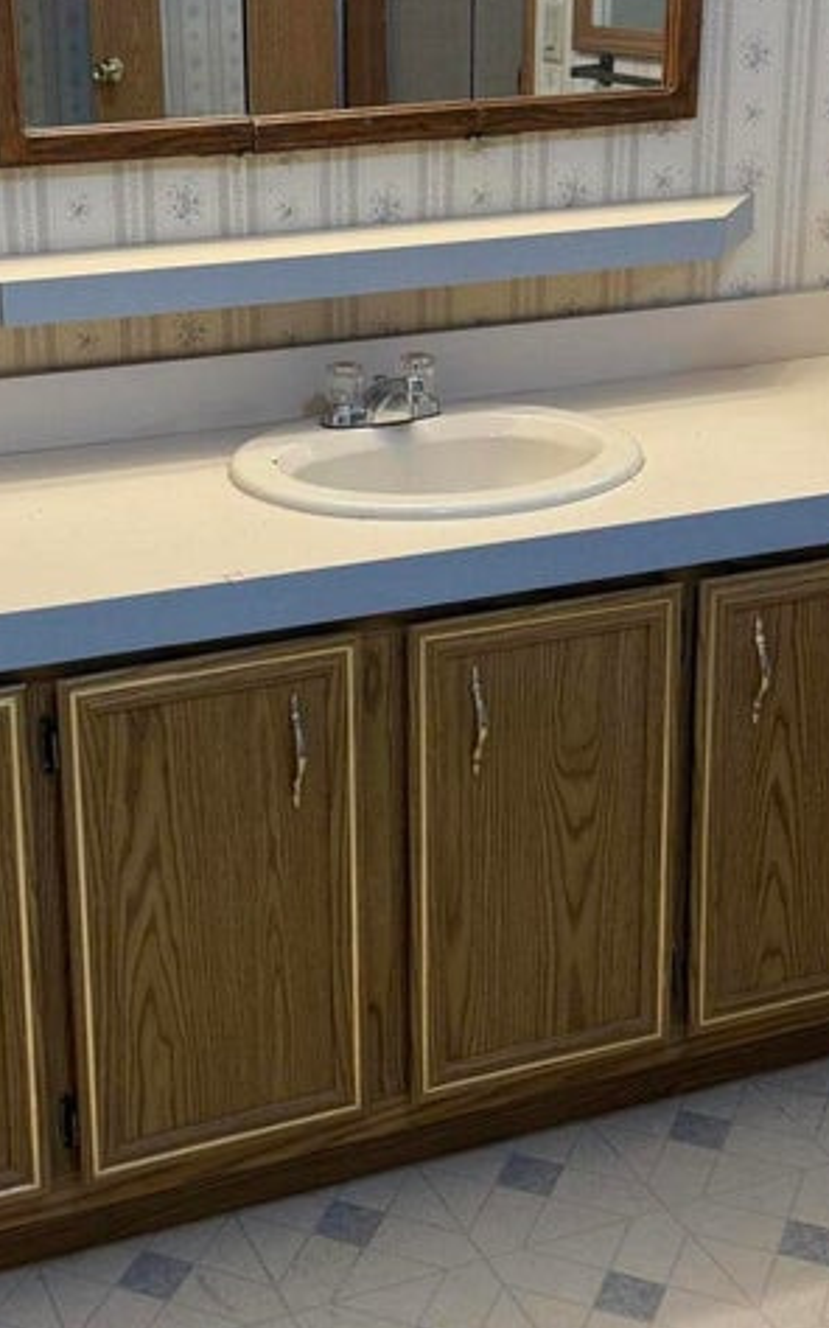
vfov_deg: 36.6
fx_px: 1989
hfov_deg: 23.5
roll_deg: +1.1
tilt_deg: -15.7
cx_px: 288
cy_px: 476
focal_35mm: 55
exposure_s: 1/120
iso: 160
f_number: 1.78
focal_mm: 6.76
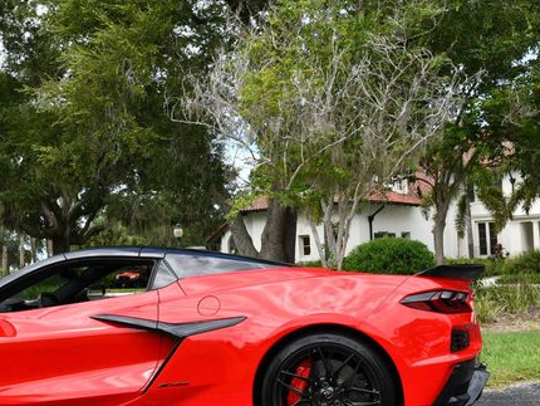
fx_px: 983
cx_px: 141
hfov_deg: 30.2
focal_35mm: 63
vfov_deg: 23.3
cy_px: 224
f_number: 8
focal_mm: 22
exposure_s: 1/250
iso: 160
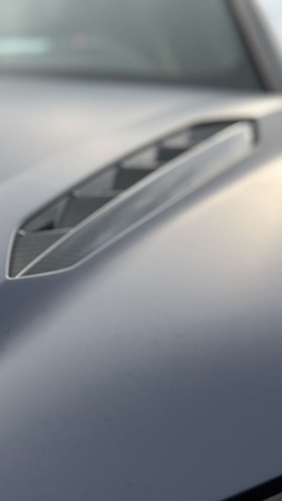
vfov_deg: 30.2
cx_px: 48
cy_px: 250
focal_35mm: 70
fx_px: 931
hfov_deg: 17.1
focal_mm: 6.86
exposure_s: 1/1639
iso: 80
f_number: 1.78
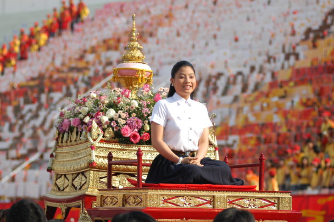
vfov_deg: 9.6
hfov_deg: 14.4
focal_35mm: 142
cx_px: 167
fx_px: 1321
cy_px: 111
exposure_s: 1/1600
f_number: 2.8
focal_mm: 95
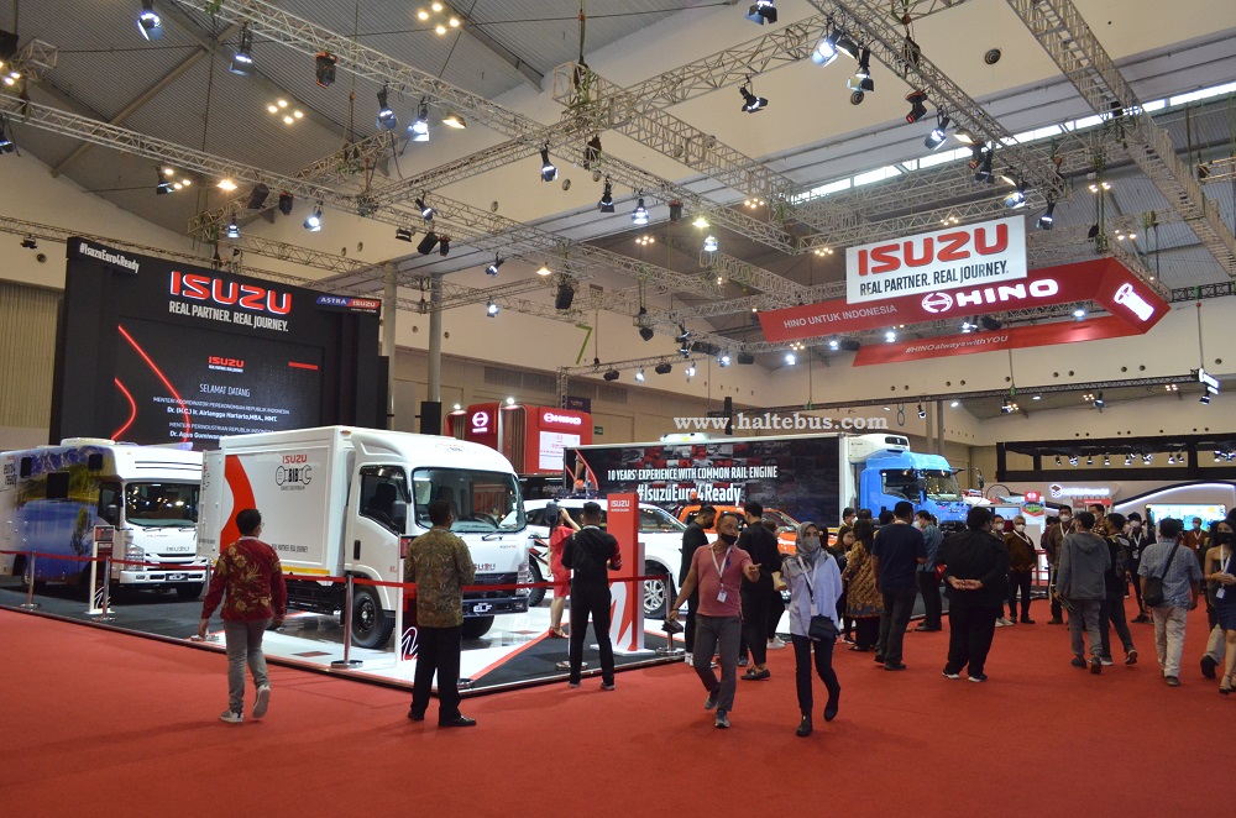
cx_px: 618
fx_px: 925
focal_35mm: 27
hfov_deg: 67.5
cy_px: 409
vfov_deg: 47.7
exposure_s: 1/160
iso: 1100
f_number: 5.6
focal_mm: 18
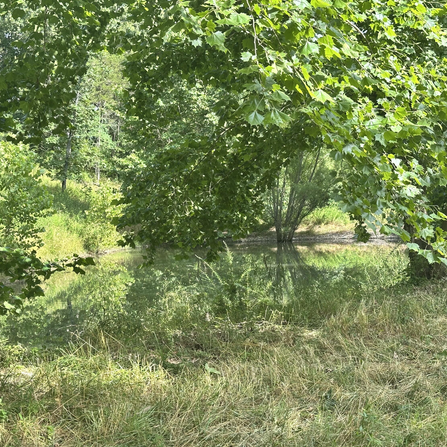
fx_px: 833
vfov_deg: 30.0
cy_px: 224
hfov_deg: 30.0
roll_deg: +2.6
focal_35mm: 57
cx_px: 183
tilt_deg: -0.4
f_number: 1.78
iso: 64
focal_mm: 6.86
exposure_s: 1/612
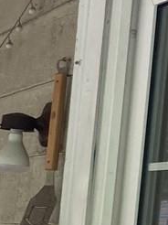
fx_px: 1134
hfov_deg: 7.9
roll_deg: -1.7
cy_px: 384
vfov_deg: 10.7
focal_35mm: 175
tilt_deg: -8.1
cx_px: -212
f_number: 1.8
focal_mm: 3.99
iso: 20
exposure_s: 1/171
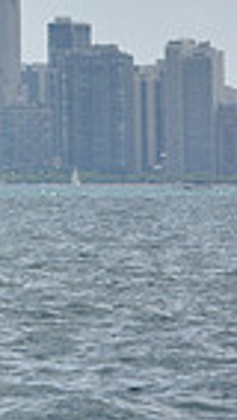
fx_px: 6918
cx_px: -619
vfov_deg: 3.5
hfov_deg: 1.9
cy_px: -70
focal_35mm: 620
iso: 250
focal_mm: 145
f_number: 9
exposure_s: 1/1250
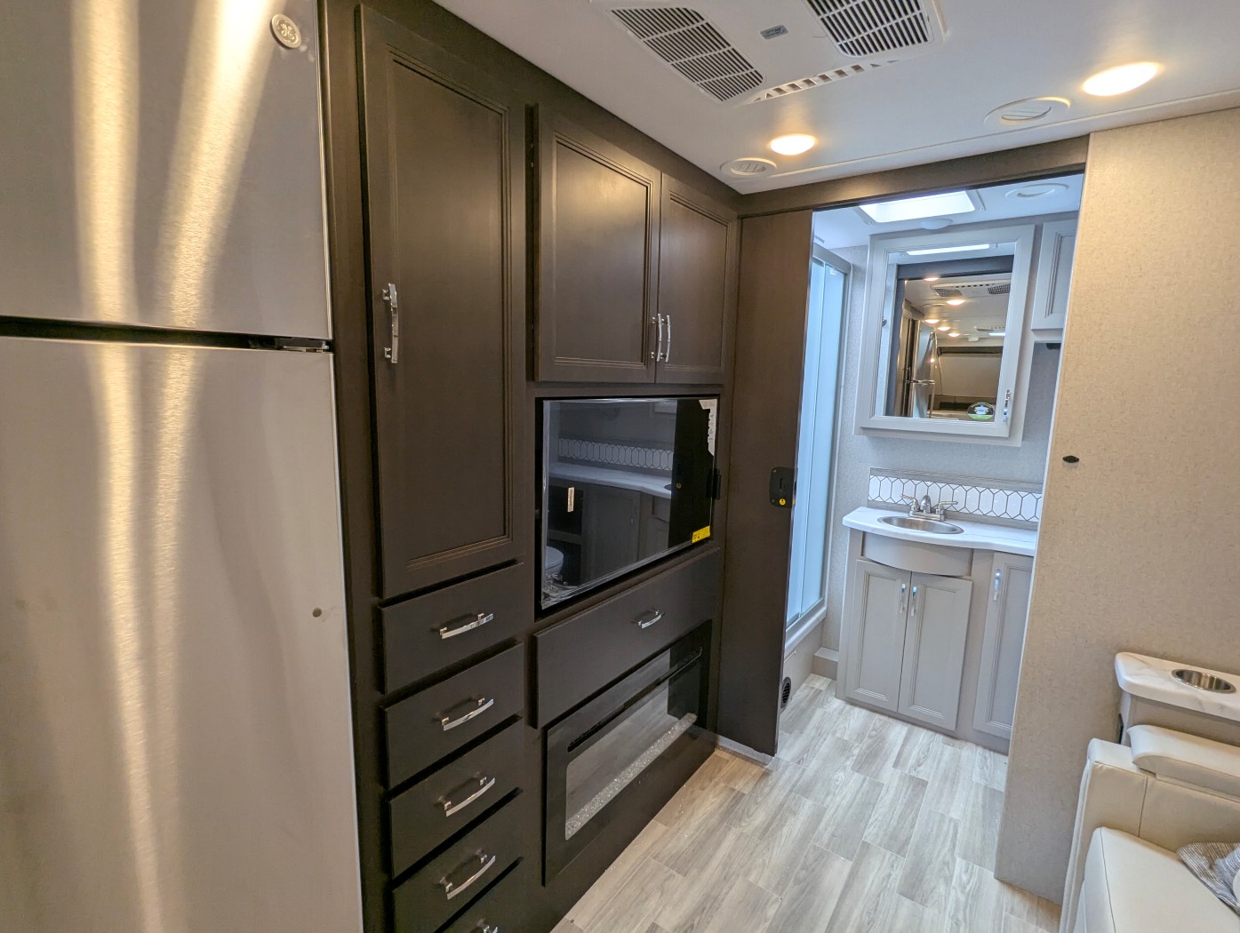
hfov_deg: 94.4
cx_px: 620
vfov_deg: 78.2
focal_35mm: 16
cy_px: 466
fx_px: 574
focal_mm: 2.35
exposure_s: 1/60.8
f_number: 2.2
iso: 49
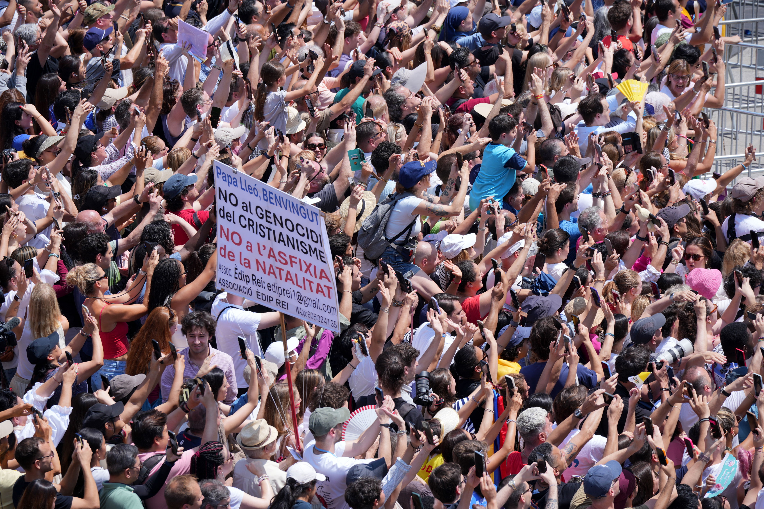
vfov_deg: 6.9
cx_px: 382
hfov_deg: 10.3
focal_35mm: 200
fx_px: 4244
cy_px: 254
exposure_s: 1/640
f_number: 5.6
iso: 125
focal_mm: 200
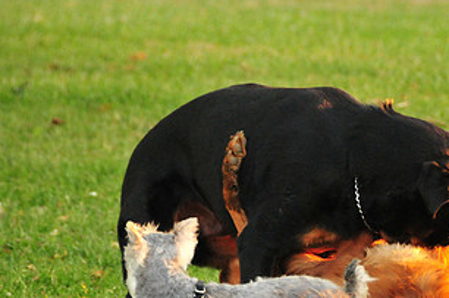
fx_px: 7073
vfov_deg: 2.4
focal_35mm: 568
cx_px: 379
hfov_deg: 3.6
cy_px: 186
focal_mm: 200
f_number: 5.6
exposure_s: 1/400
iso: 2500
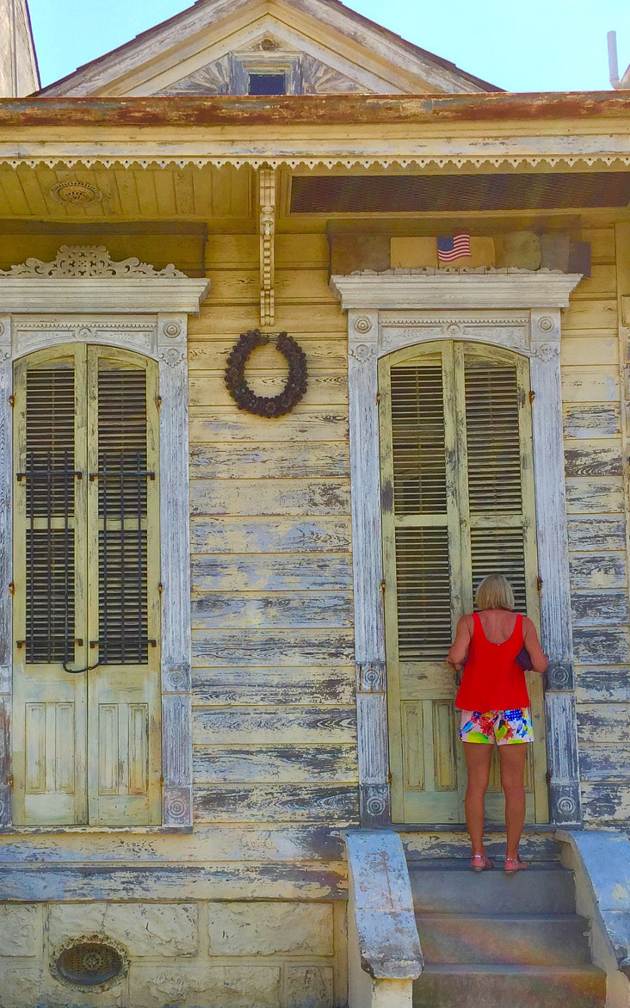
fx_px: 1154
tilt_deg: +6.1
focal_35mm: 42
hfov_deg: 30.5
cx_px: 248
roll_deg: +0.1
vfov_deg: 46.4
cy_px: 673
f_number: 2.2
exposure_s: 1/682
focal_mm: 4.15
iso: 32
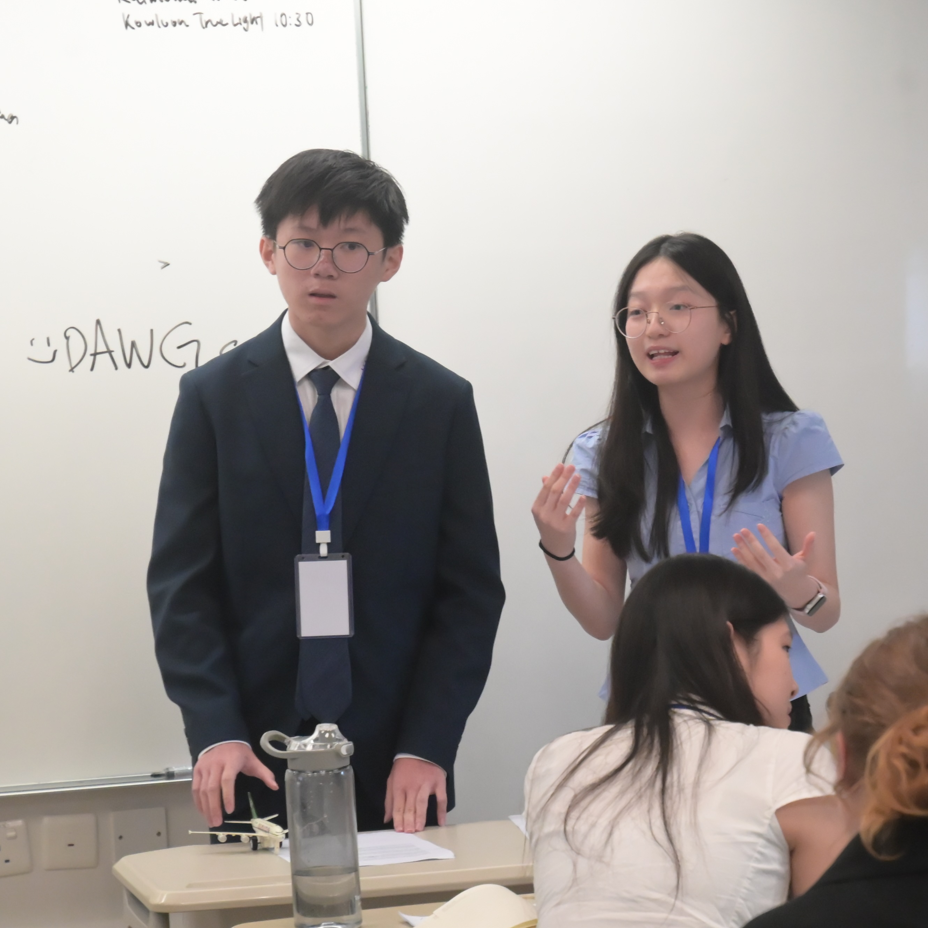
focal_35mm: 134
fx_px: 4064
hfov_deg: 13.0
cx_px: 557
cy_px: 464
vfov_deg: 13.0
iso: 5000
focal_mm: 70
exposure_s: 1/250
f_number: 6.3
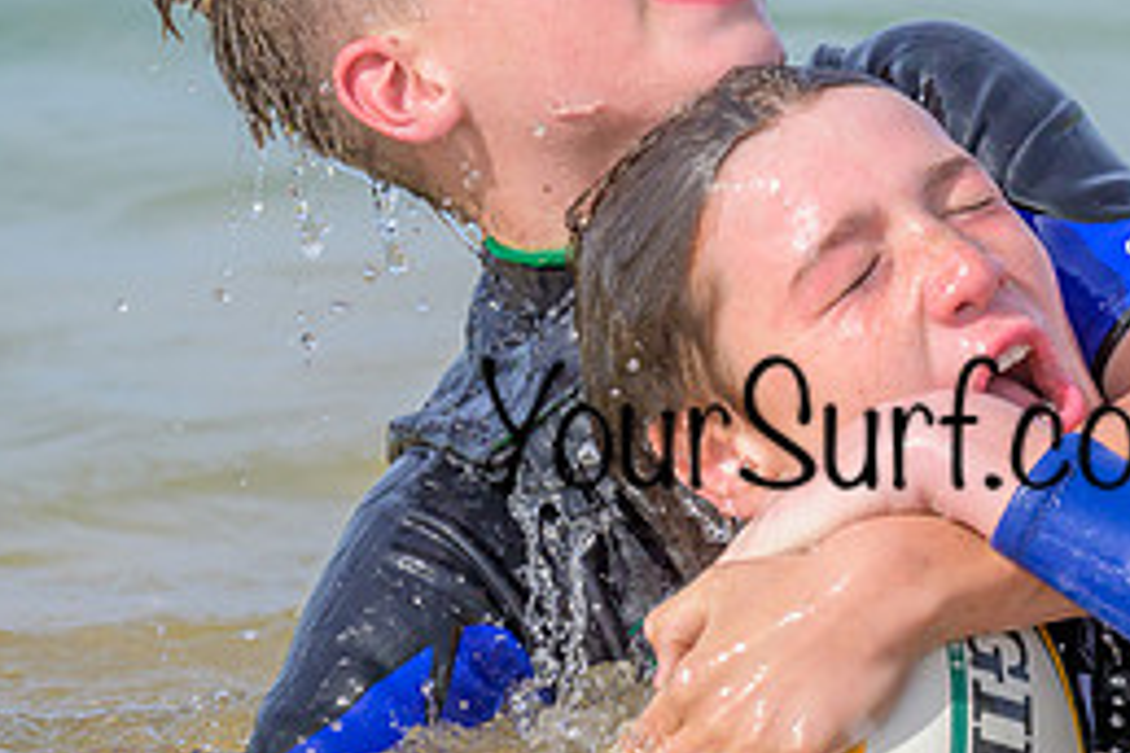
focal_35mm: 2006
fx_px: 62961
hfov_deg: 1.0
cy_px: 375
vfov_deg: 0.7
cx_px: 790
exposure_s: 1/2000
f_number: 6.3
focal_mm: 800
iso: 320
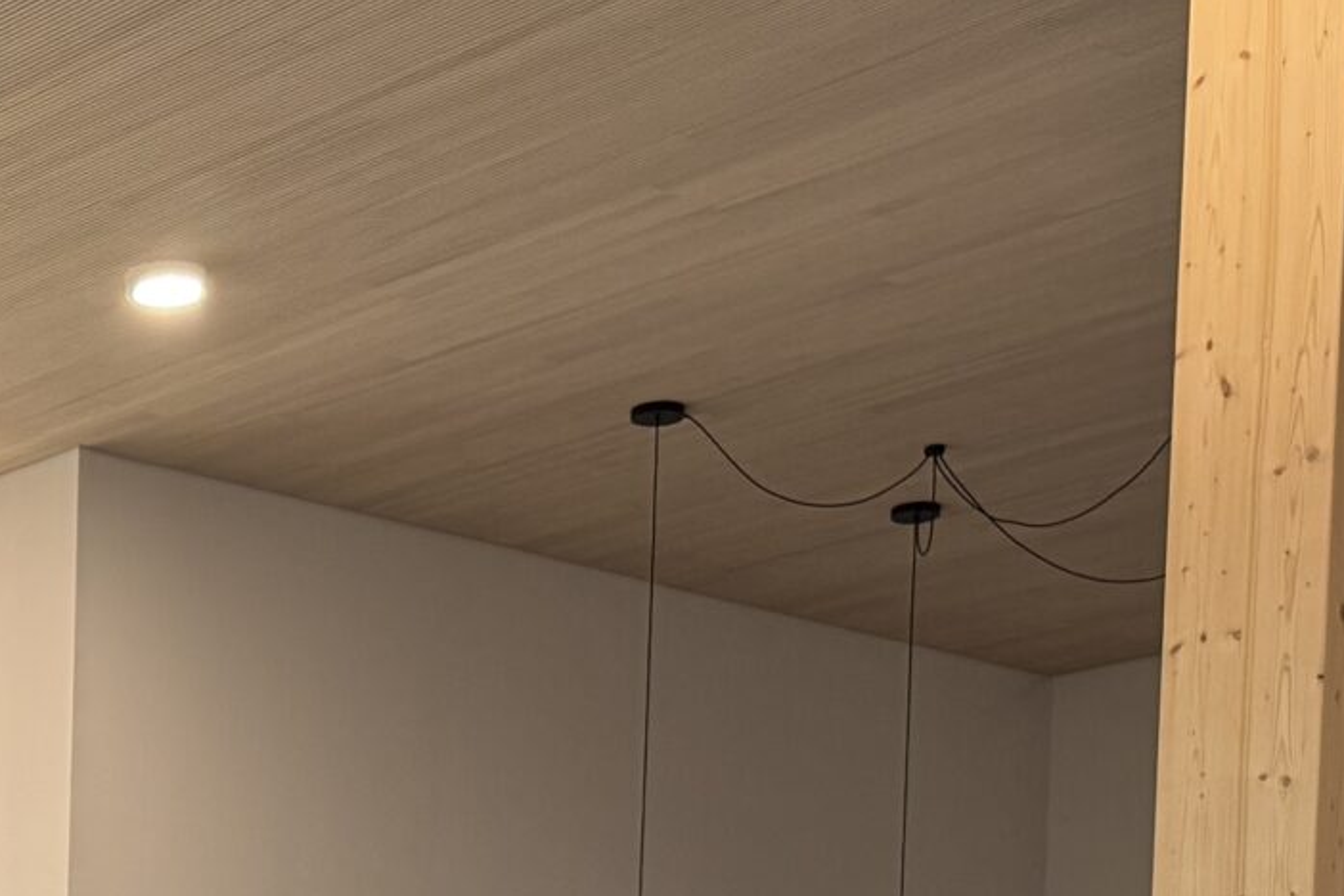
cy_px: 1731
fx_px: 3397
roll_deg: +0.1
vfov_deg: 13.2
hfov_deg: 20.7
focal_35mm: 91
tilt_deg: -5.8
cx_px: -320
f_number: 1.78
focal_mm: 6.76
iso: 200
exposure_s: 1/50
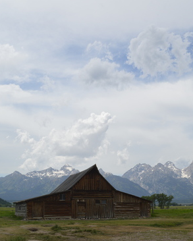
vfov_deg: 42.9
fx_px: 307
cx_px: 113
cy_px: 122
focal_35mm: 43
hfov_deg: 34.8
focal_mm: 20
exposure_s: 1/320
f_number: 9
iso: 100
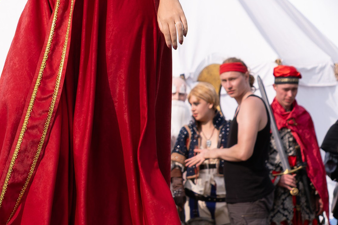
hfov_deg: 8.6
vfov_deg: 5.8
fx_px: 2234
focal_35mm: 238
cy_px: -12
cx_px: 119
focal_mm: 44.1
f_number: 3.6
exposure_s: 1/1600
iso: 200
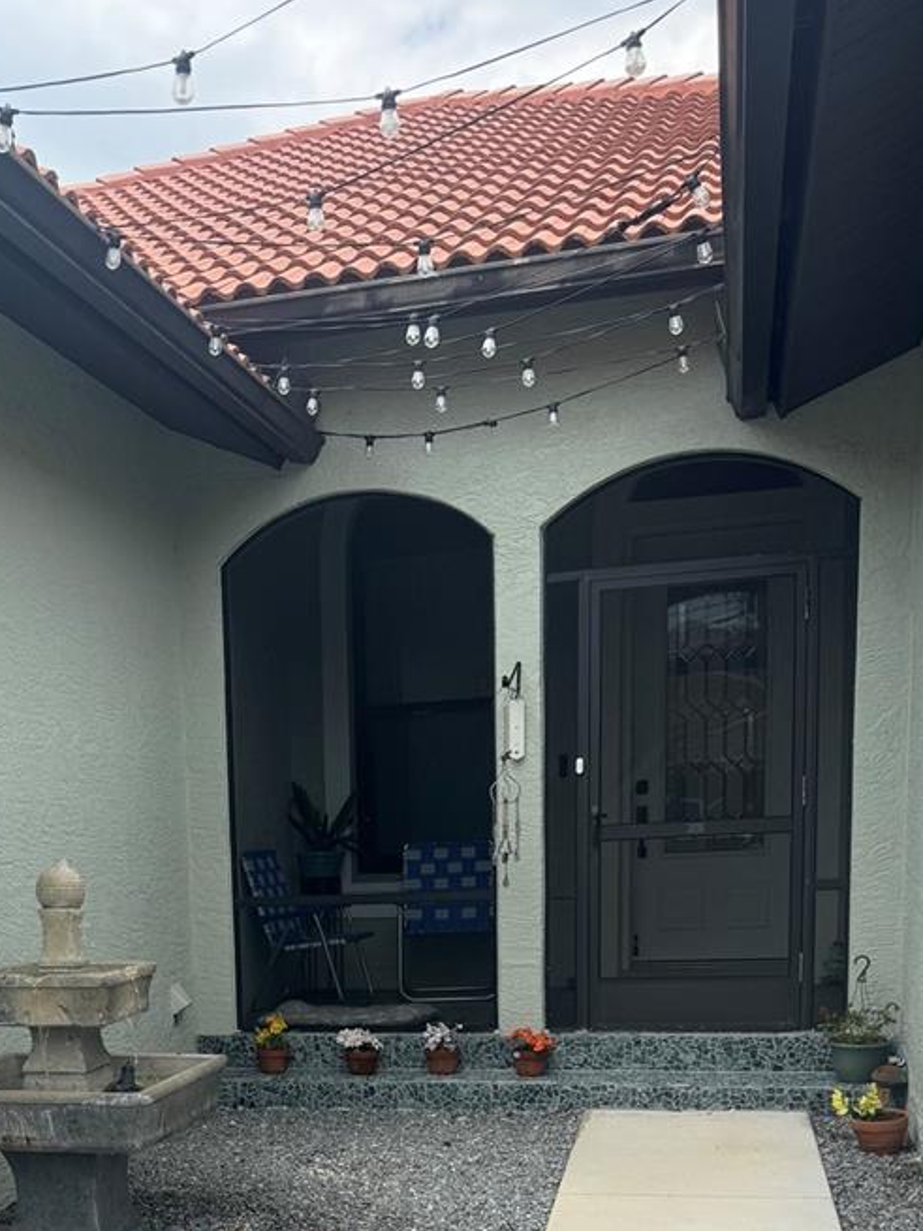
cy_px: 1083
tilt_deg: -9.2
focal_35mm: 44
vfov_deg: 40.1
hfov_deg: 32.2
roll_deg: +2.0
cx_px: 220
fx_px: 1565
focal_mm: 6.76
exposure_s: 1/2604
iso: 80
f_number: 1.78
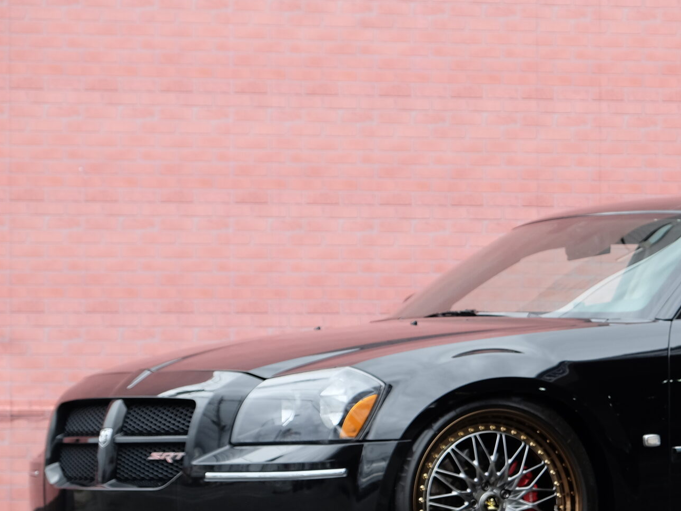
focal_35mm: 158
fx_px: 3109
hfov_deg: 12.4
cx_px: 667
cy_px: 395
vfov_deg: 9.4
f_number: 5.6
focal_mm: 55
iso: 400
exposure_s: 1/210
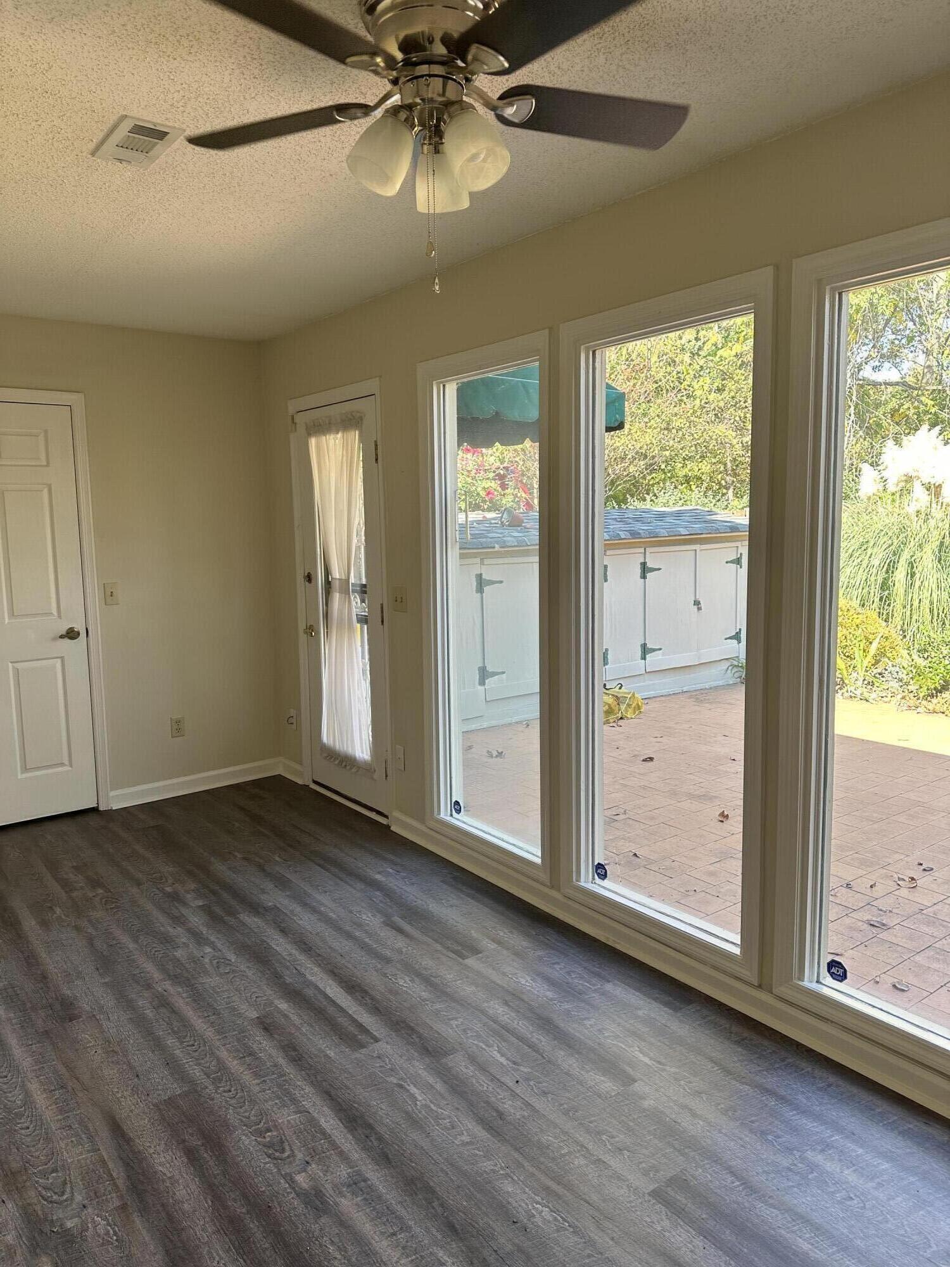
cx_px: 475
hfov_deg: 56.8
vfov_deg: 71.6
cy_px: 634
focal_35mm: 24
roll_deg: +1.1
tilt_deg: -5.8
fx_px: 878
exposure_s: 1/172
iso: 80
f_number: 1.78
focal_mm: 6.86
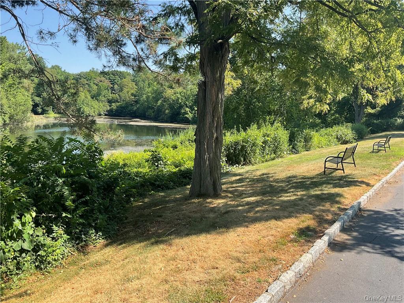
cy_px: 152
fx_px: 338
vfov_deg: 48.2
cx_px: 202
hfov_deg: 61.7
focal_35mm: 29
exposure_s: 1/562
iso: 16
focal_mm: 3
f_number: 1.8
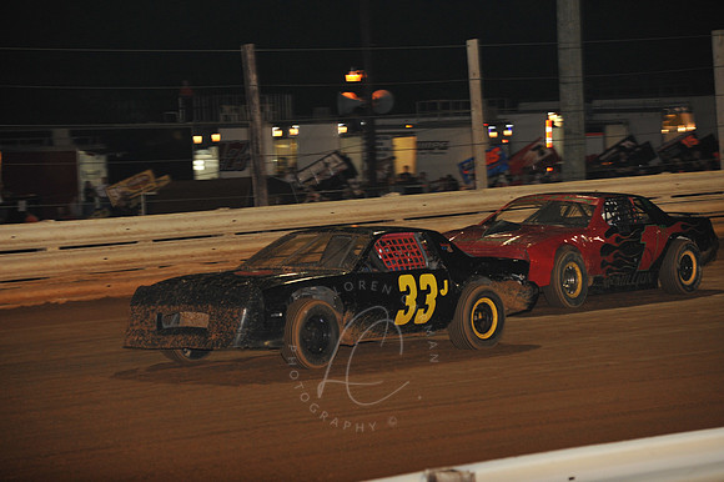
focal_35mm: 185
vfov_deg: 7.4
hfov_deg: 11.1
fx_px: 3718
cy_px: 241
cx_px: 362
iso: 1250
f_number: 6.3
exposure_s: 1/320
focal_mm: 185
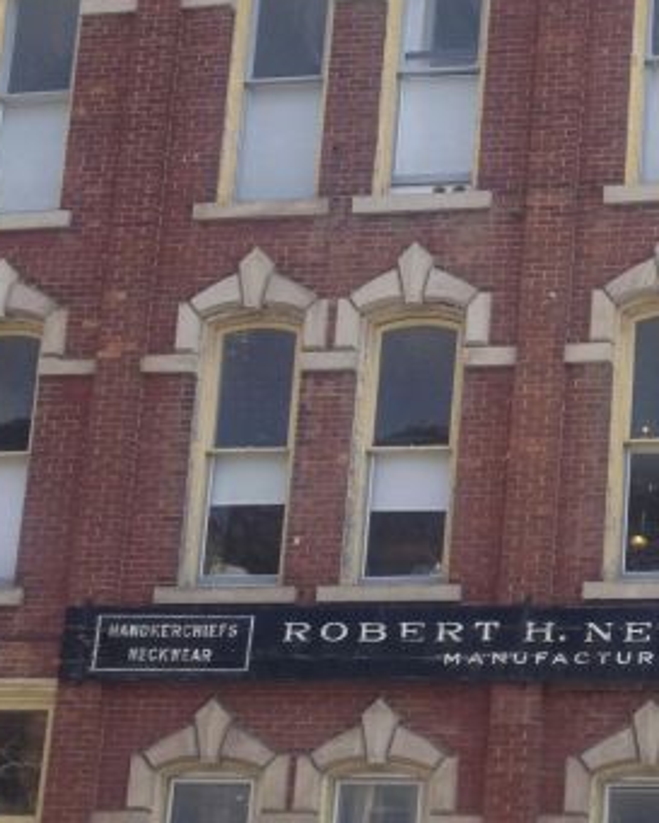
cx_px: 734
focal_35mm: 85
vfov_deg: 22.2
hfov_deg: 17.4
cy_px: 652
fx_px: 2071
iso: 50
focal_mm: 4.28
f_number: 2.4
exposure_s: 1/536
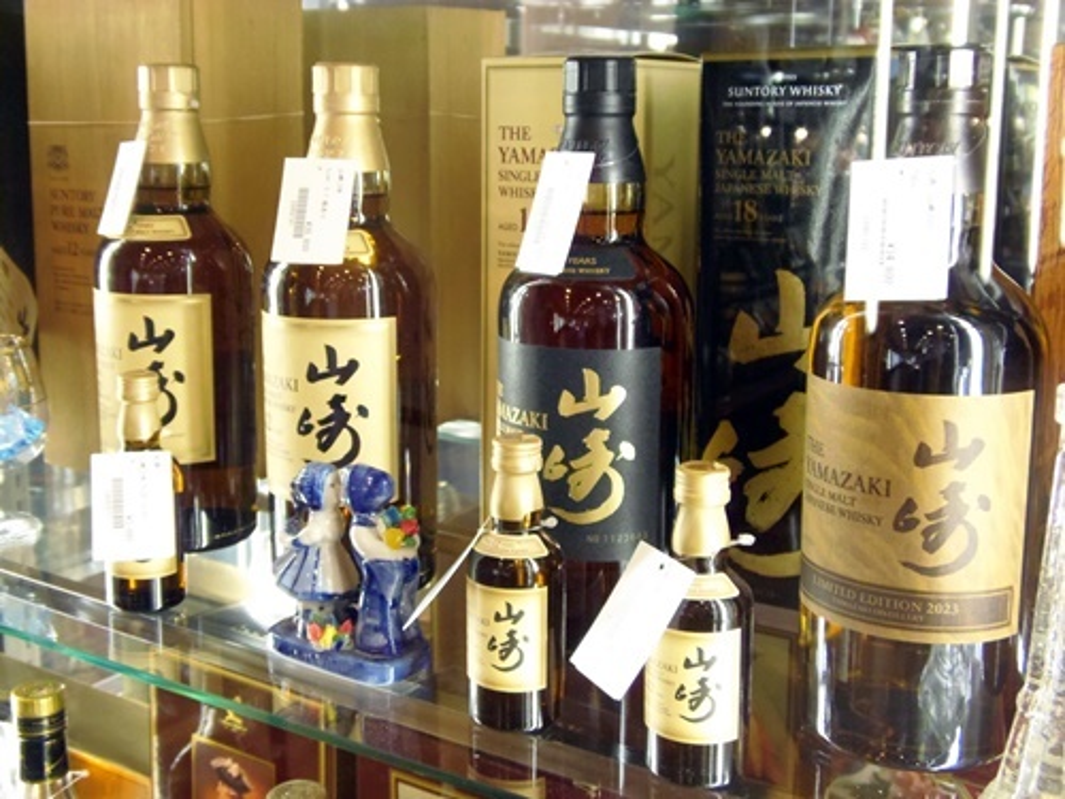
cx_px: 532
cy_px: 400
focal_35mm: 42
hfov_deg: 44.8
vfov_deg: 34.3
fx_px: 1292
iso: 400
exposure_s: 1/15
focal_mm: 7.8
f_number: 3.6
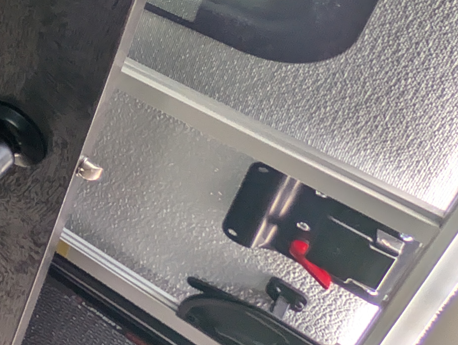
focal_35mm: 53
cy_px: -257
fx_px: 702
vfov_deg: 20.5
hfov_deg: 19.2
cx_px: -464
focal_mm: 2.02
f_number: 1.7
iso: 37
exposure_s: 1/91
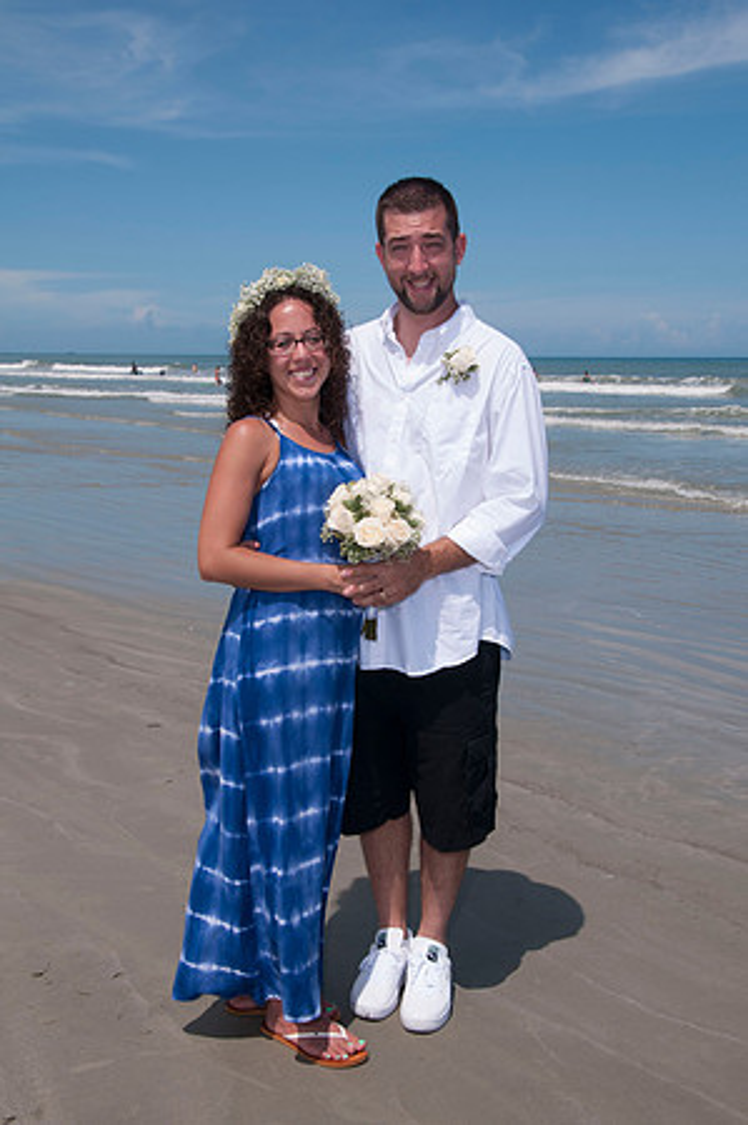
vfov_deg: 46.4
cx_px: 374
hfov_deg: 31.8
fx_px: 1312
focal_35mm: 42
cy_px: 562
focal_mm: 28
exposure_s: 1/250
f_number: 11
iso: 100
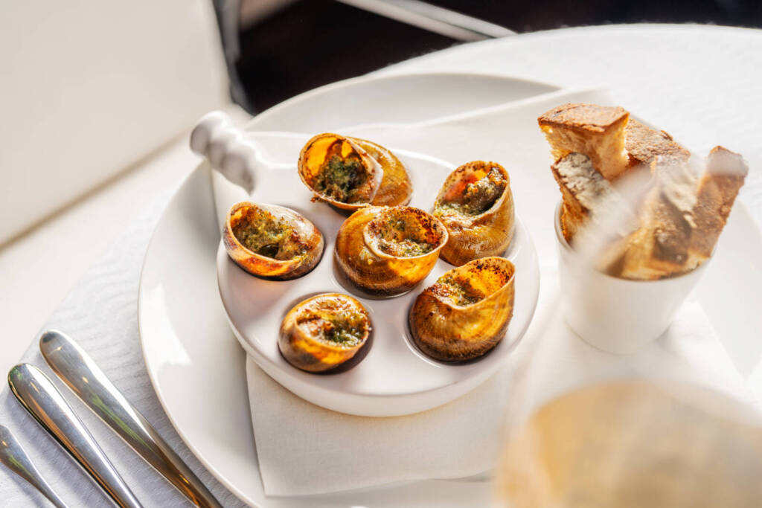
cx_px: 381
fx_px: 1058
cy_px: 254
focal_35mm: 50
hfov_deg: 39.6
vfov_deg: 27.0
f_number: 4
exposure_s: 1/125
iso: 100
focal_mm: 50
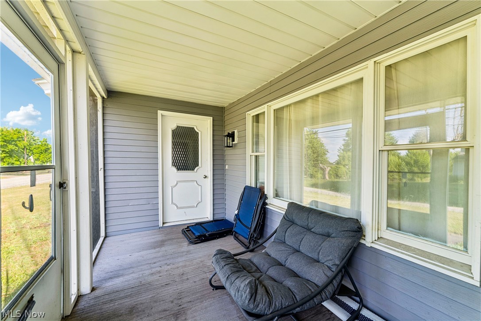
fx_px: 187
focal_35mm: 14
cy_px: 160
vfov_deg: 81.2
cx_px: 240
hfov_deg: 104.3
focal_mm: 14
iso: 200
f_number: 5.6
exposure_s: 1/60
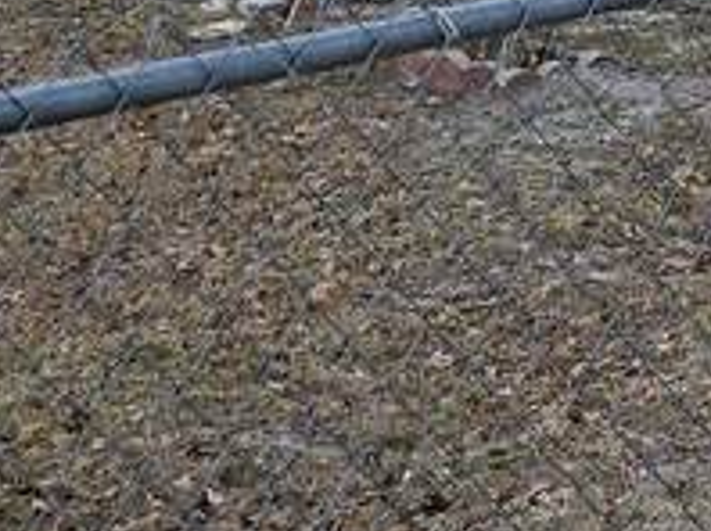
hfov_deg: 12.6
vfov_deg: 9.2
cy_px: -631
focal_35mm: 149
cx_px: 1063
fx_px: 3057
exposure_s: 1/183
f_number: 1.7
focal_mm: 6.3
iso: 12
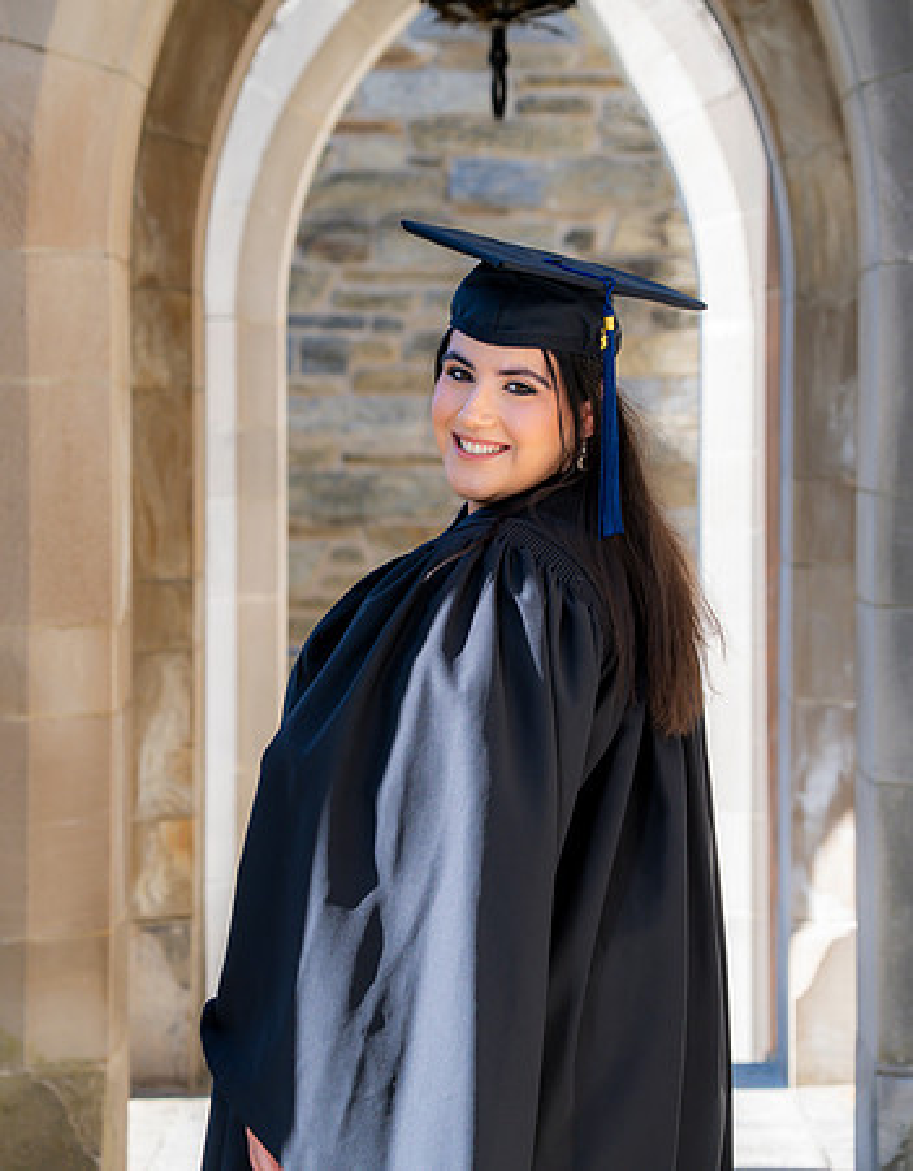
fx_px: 5213
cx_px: 589
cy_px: 582
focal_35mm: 152
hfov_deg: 10.0
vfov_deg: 12.8
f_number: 6.3
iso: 500
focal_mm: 105
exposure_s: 1/250
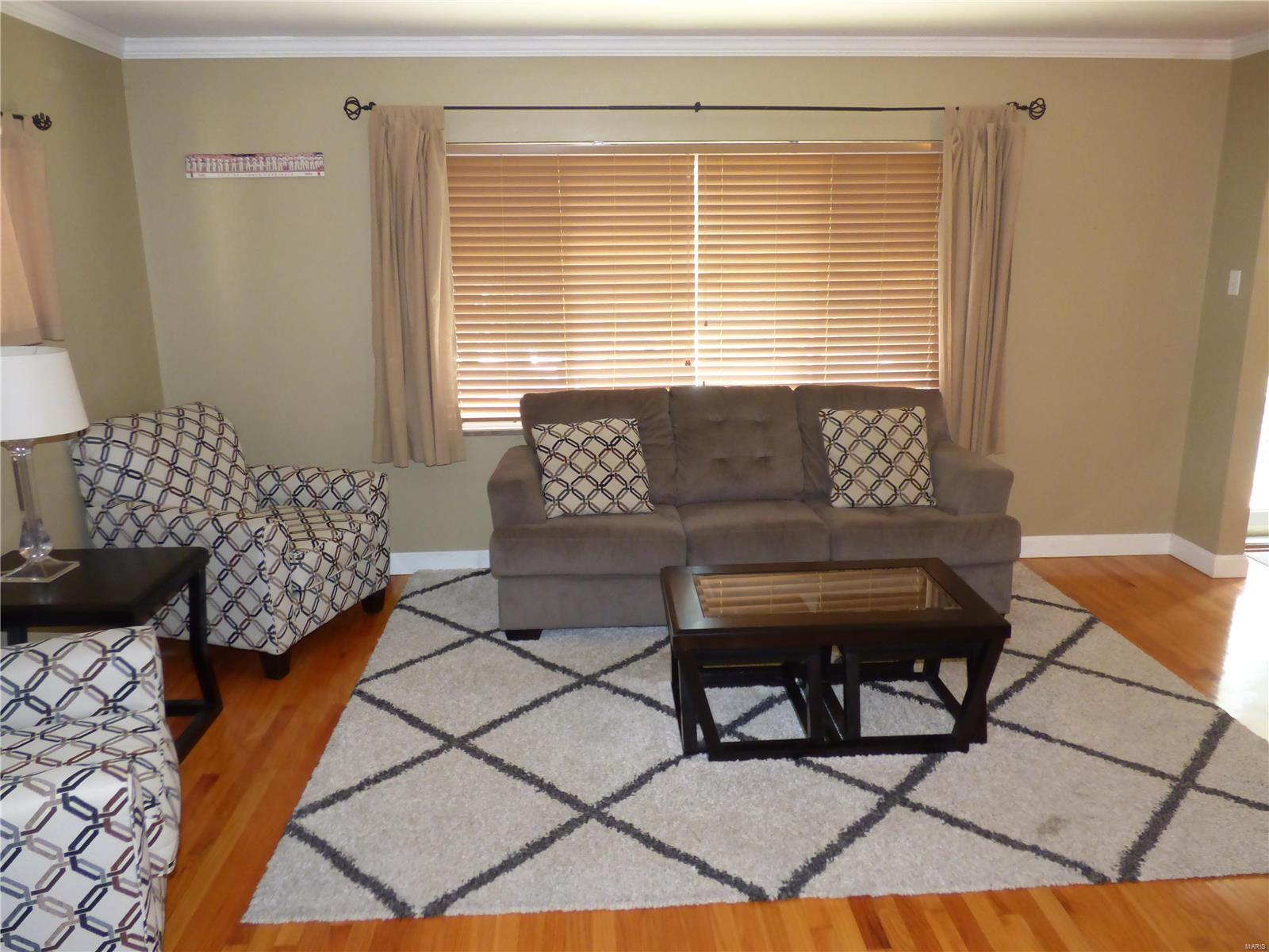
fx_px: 916
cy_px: 476
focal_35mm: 25
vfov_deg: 54.9
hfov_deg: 69.4
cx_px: 634
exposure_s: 1/60
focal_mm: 4.42
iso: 500
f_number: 3
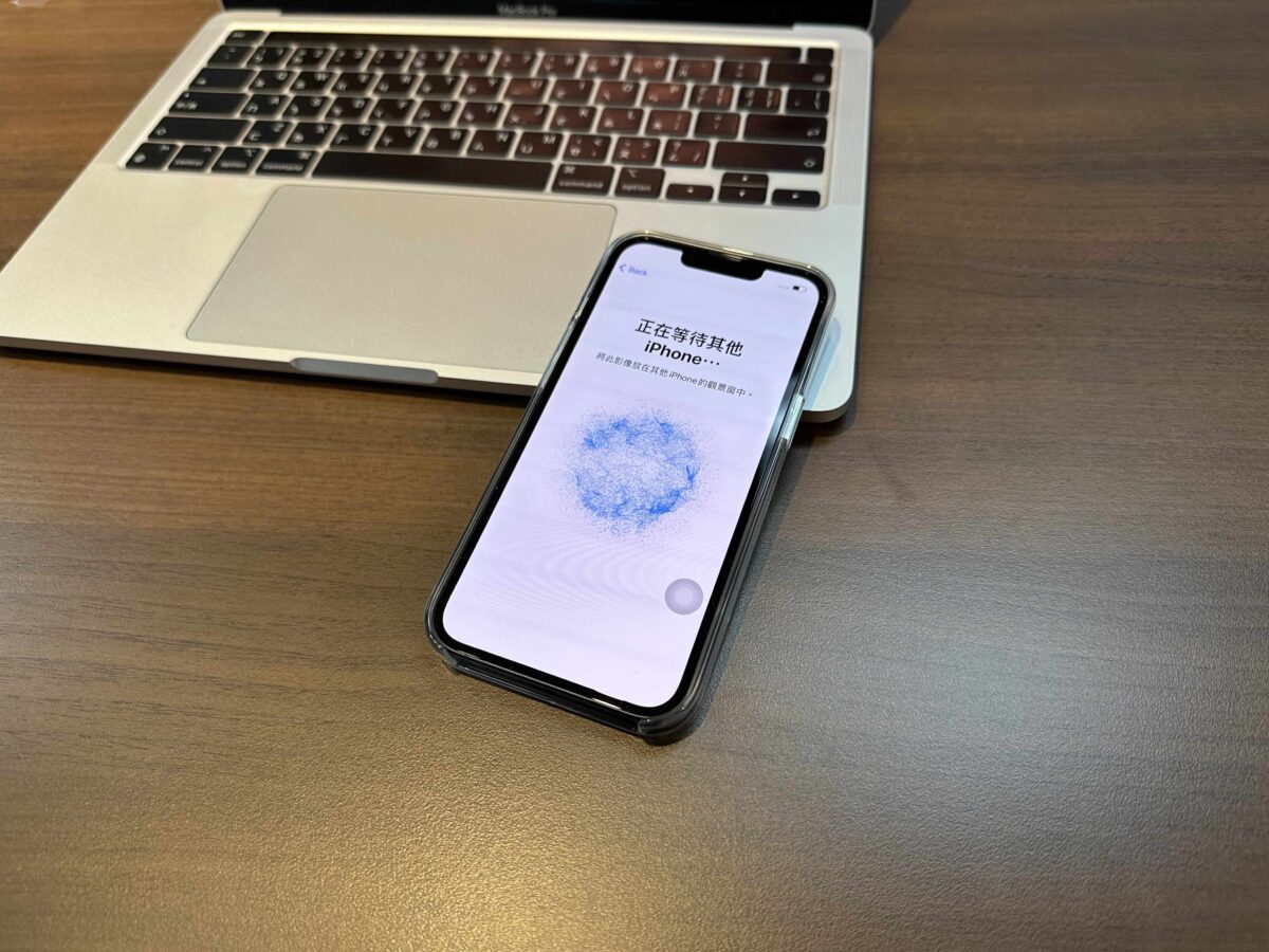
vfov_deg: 56.8
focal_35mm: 24
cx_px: 634
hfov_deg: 71.6
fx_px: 880
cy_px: 476
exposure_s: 1/221
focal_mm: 6.86
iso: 64
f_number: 1.78
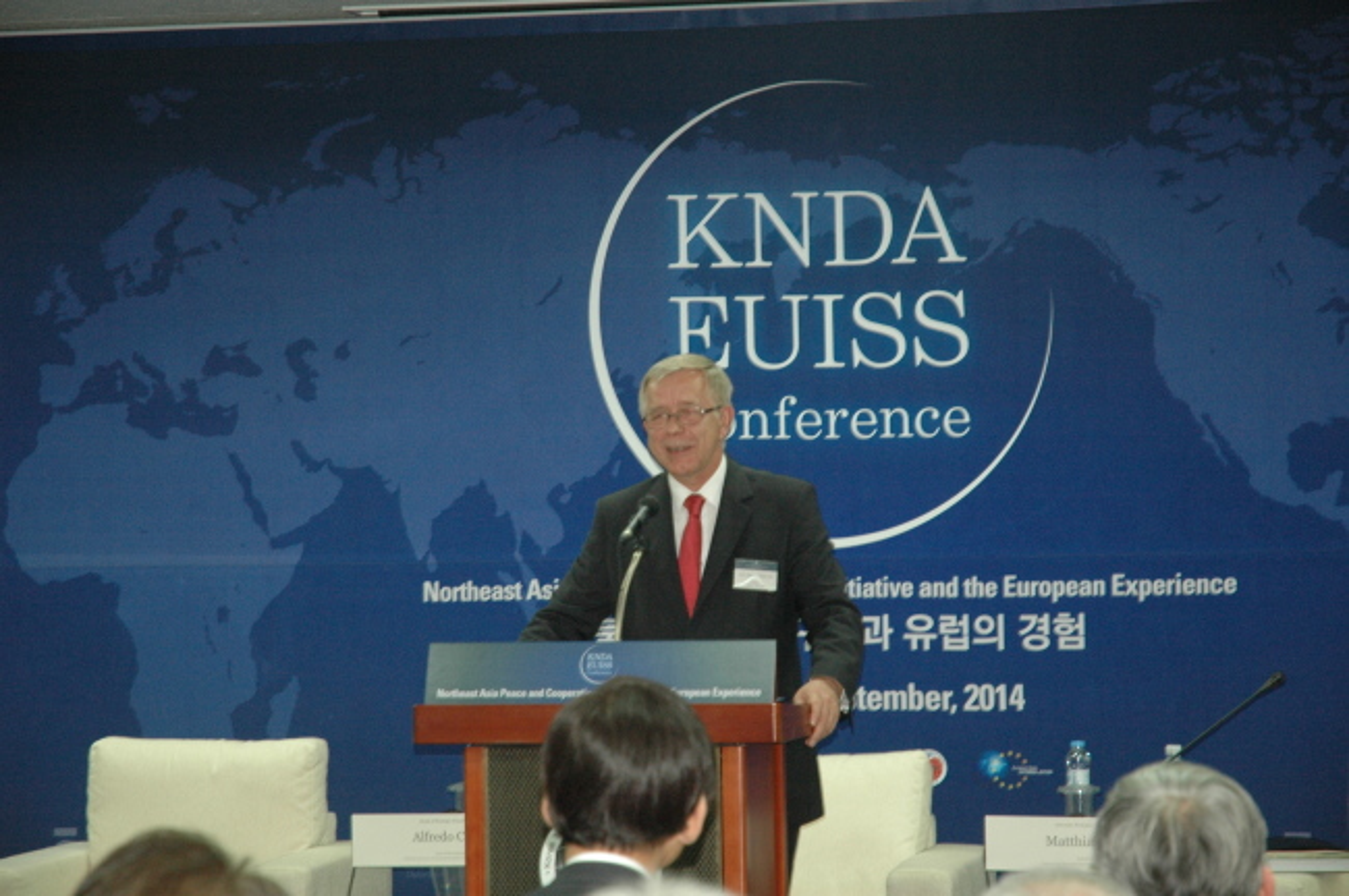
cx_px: 674
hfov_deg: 19.5
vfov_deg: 13.0
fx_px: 3931
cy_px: 448
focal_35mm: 105
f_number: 4.5
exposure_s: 1/60
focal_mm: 70
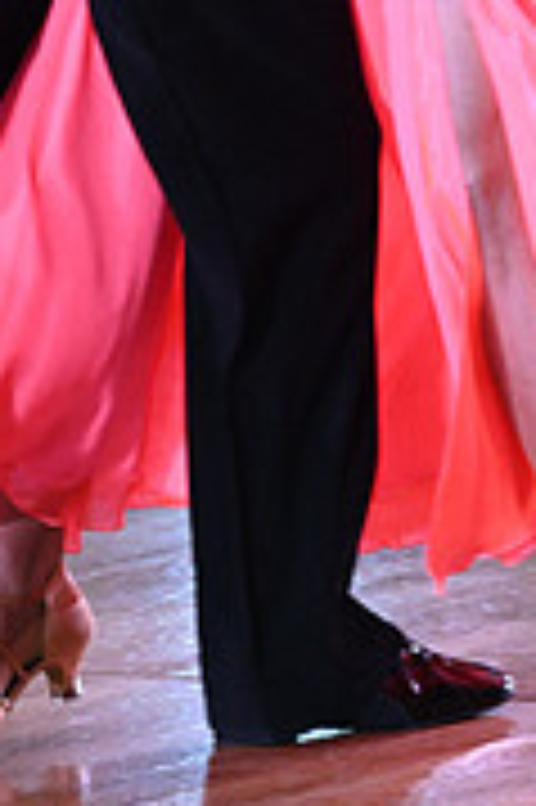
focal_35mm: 337
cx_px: 205
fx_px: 7540
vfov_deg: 6.1
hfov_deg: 4.1
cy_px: -387
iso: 5000
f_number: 7.1
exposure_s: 1/320
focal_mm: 104
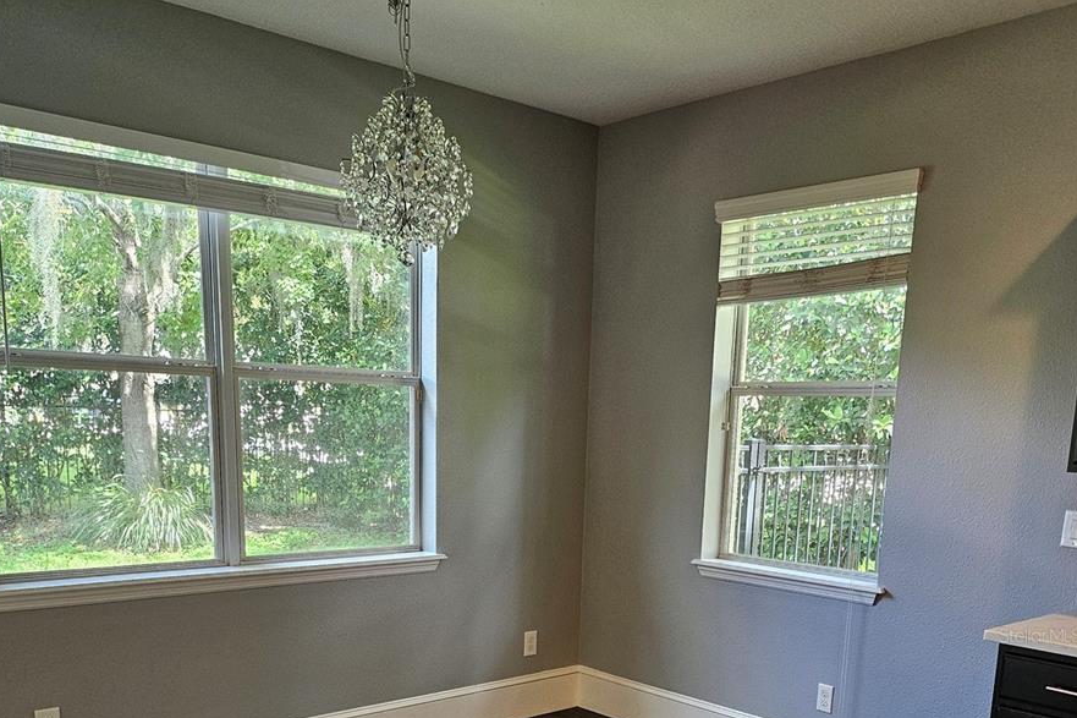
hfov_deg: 55.8
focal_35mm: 34
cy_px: 635
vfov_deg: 36.6
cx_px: 535
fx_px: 1017
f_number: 1.8
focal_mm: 5
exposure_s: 1/120
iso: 250
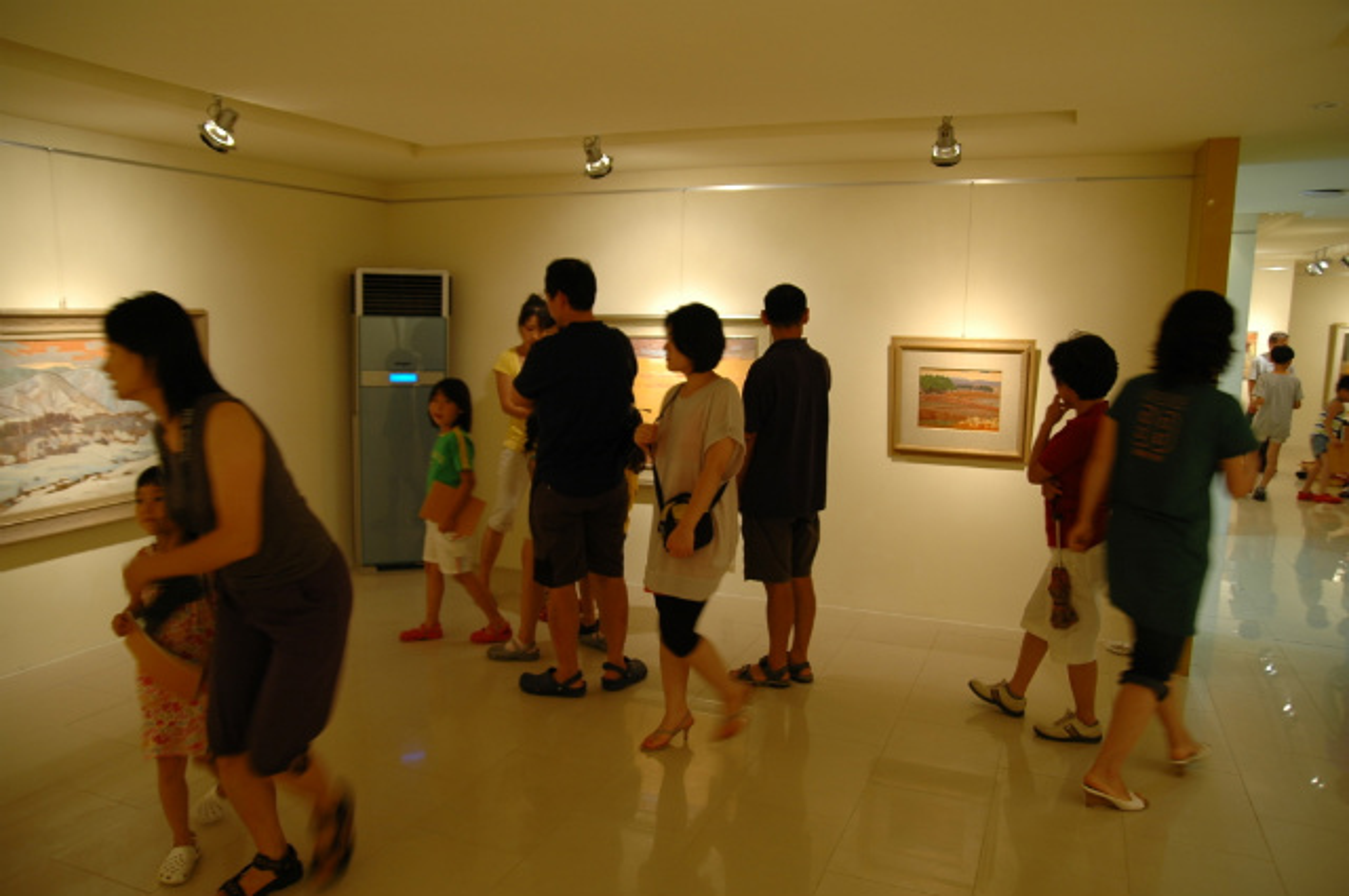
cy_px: 448
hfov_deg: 70.5
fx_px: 954
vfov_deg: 50.3
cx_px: 674
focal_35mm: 26
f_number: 2.8
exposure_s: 1/20
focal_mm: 17
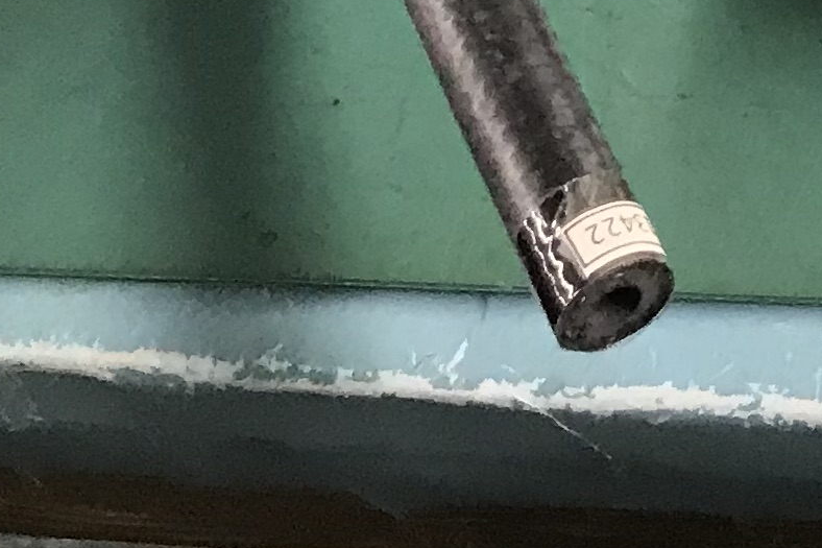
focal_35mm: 149
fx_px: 3401
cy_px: -976
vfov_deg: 8.1
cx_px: 1477
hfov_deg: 12.6
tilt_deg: -57.0
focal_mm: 3.99
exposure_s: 1/25
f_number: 1.8
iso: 40
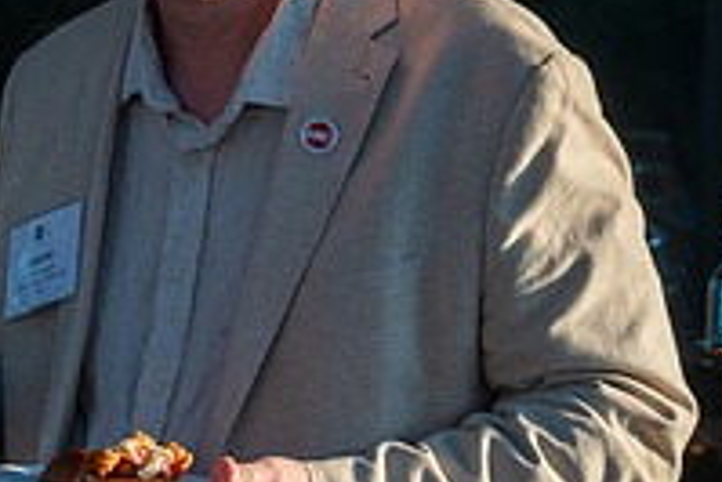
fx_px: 2990
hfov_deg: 13.7
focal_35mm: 149
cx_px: 120
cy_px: 260
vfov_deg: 9.2
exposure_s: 1/640
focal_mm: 45
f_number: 5
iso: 400
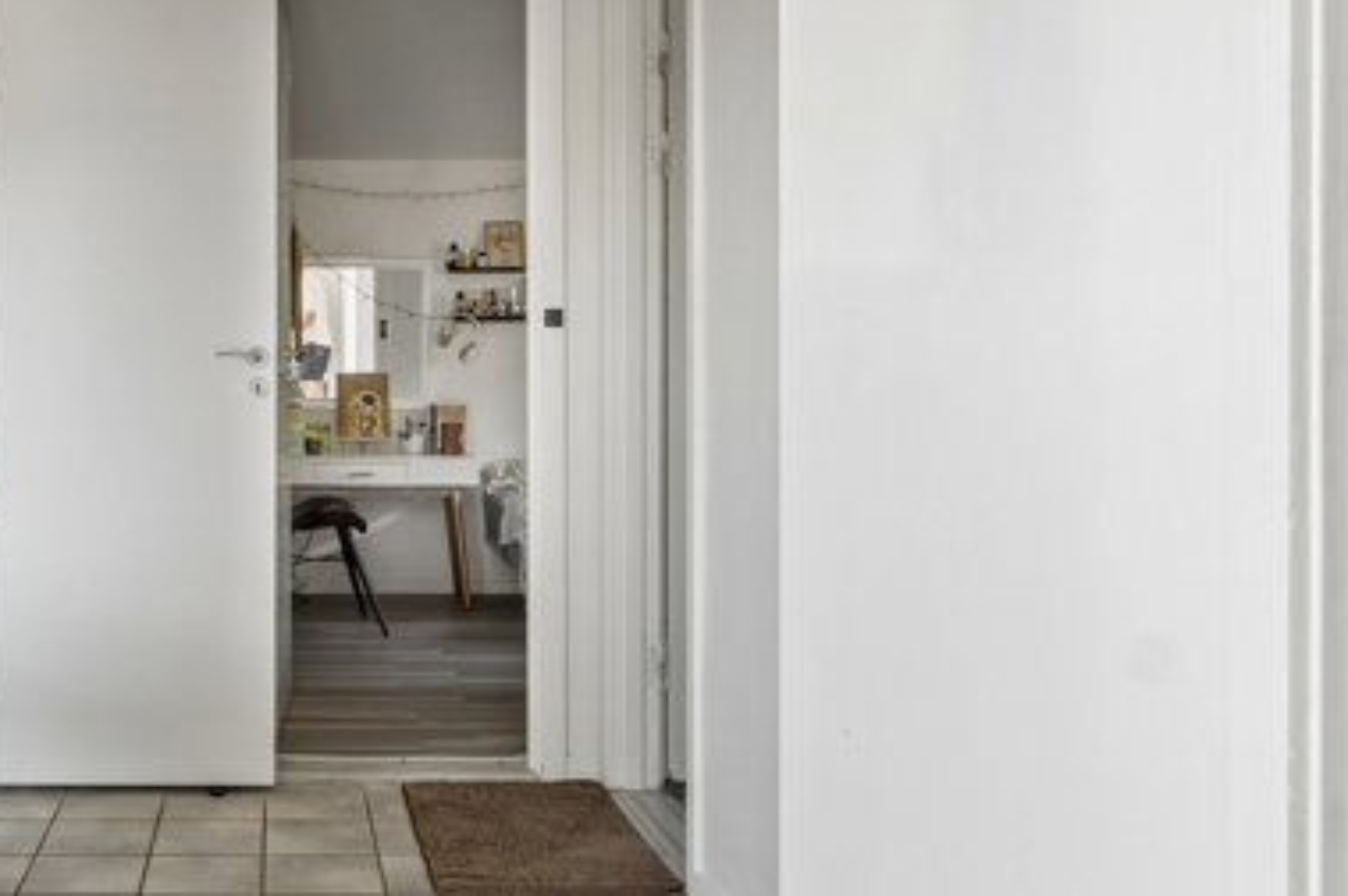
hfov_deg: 47.9
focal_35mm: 38
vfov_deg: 35.0
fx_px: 1422
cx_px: 267
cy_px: 425
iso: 200
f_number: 8
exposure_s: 1/80
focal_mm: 12
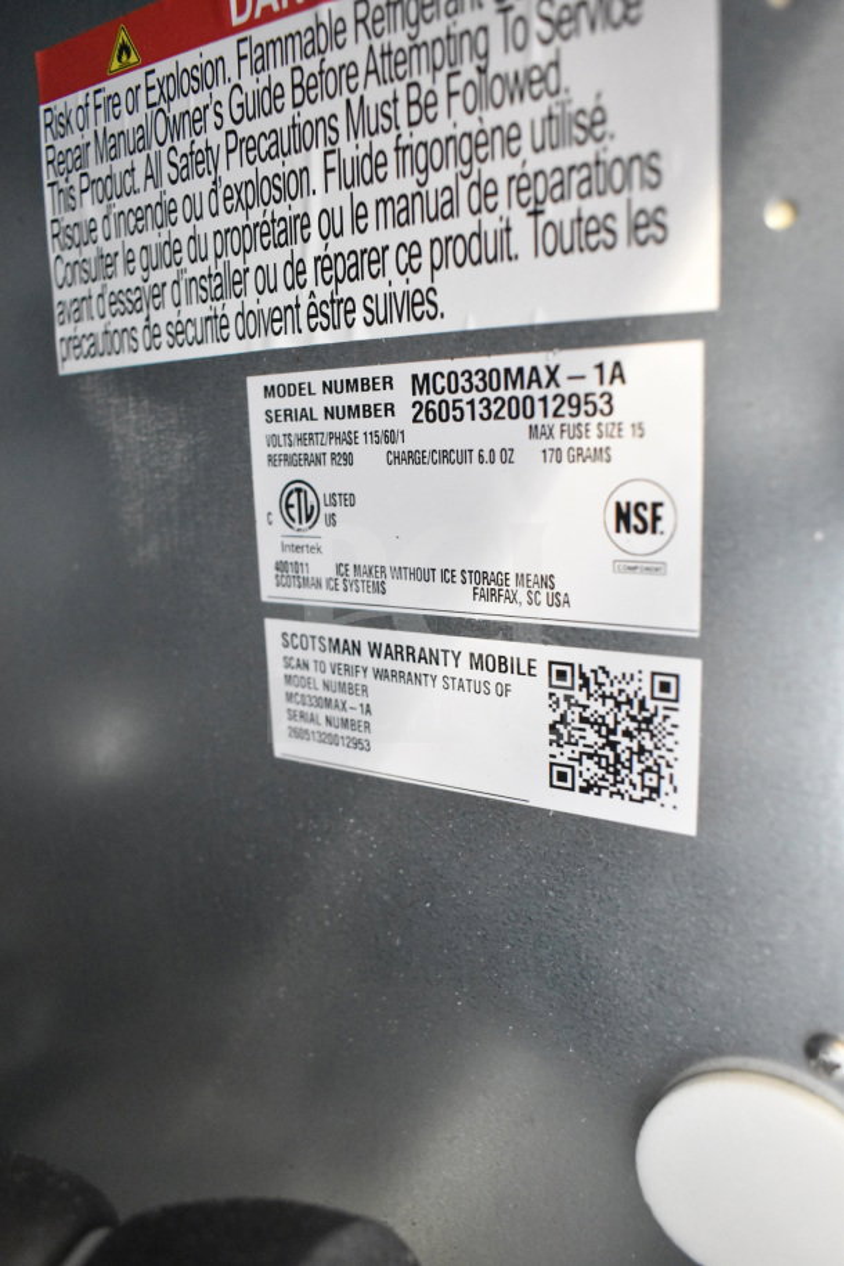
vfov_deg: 67.4
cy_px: 633
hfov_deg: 47.9
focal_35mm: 27
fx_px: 949
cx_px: 422
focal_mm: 18
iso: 6400
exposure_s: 1/80
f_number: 4
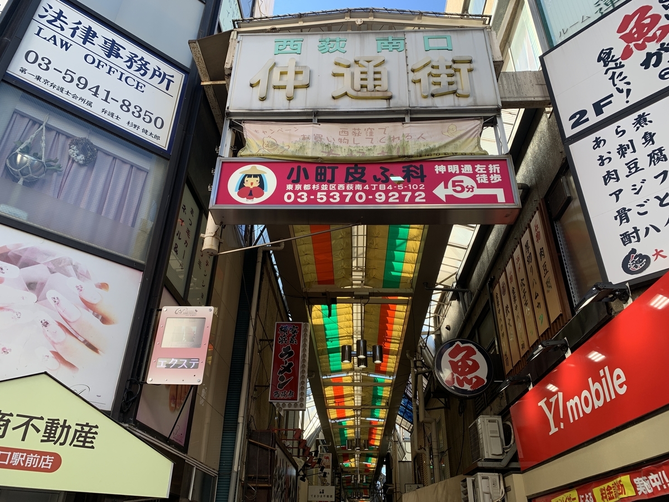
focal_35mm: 26
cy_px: 251
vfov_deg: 53.1
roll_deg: -2.0
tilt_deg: +31.1
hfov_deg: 67.3
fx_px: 502
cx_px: 334
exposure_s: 1/437
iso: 25
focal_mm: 4.25
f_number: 1.8
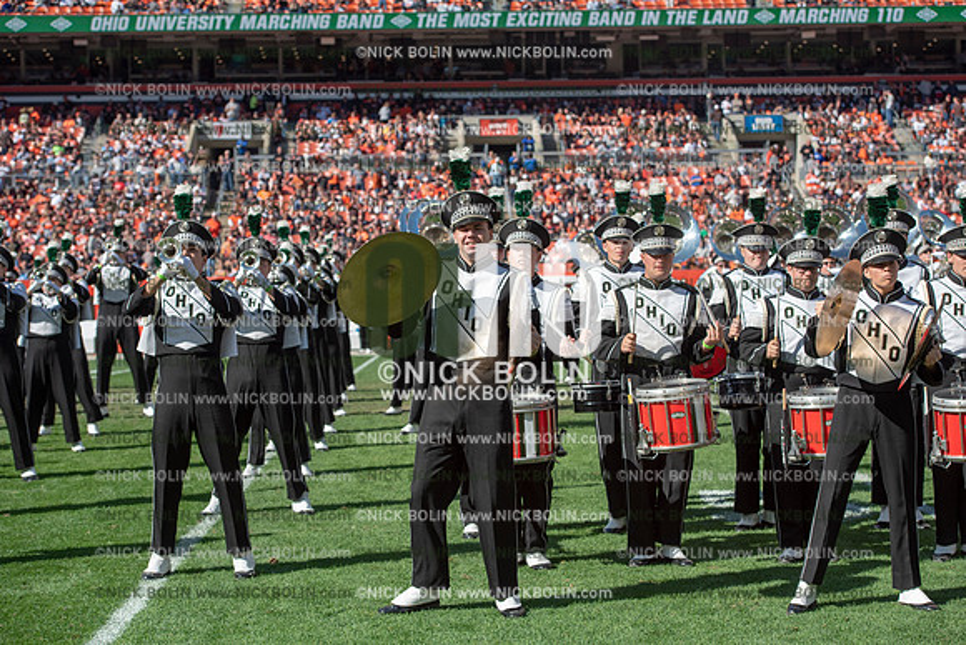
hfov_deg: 28.8
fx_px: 1879
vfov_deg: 19.5
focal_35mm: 70
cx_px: 483
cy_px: 322
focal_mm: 70
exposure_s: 1/2000
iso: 400
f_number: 5
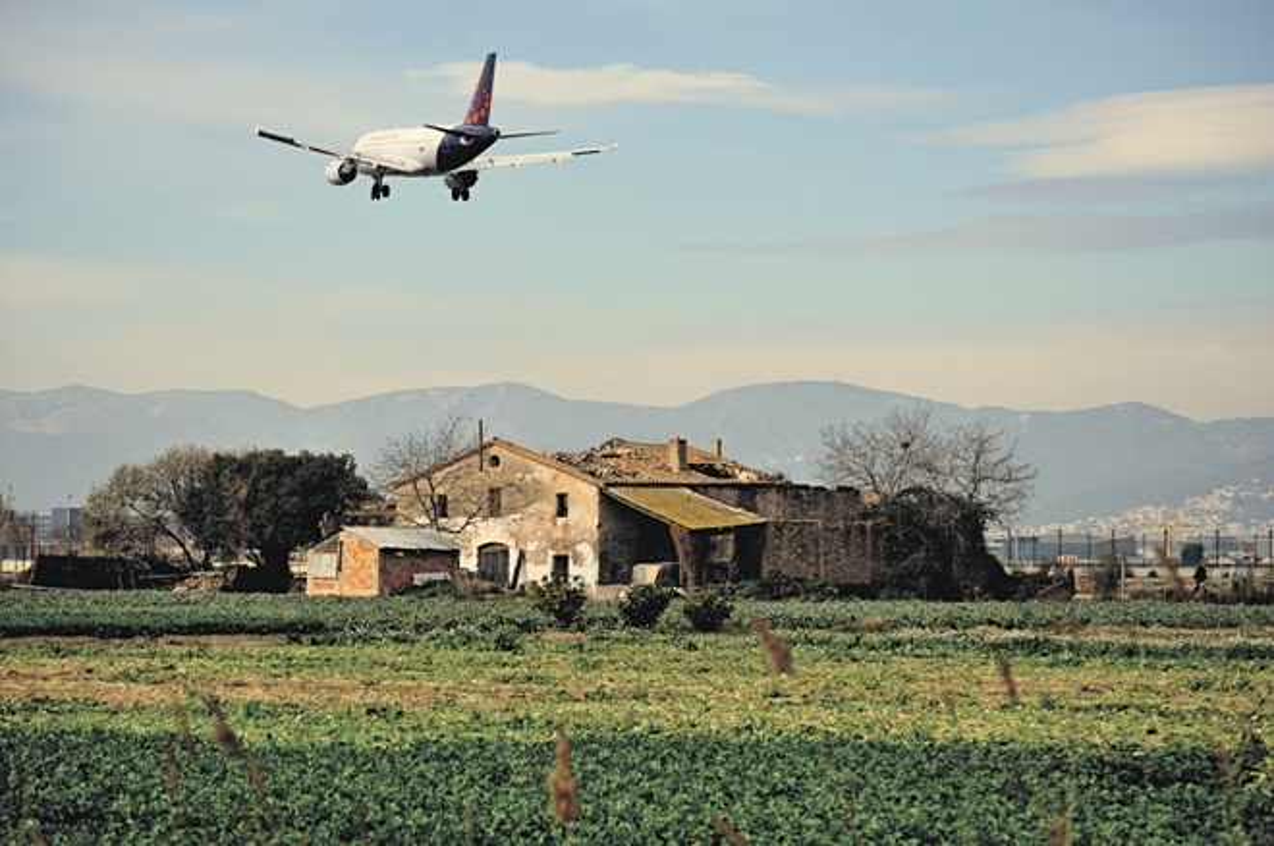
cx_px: 637
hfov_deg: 15.2
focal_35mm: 135
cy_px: 423
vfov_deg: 10.1
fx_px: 4770
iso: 200
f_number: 6.3
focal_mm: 90
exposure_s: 1/640
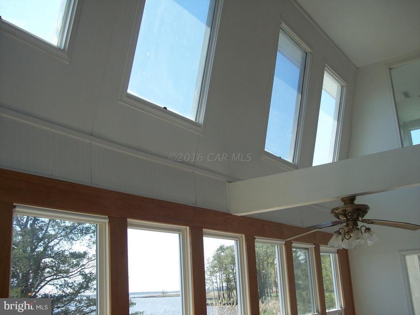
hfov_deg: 47.9
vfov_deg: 36.8
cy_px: 158
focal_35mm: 39
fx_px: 473
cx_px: 210
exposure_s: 1/250
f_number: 3.4
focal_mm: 8
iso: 100
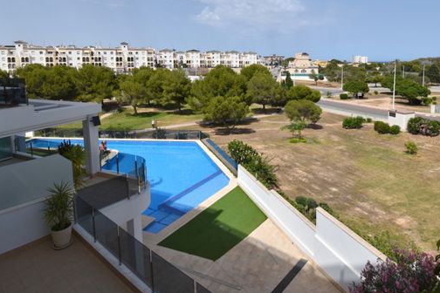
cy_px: 92
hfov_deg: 80.8
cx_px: 250
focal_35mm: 21
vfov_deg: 57.8
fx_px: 257
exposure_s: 1/400
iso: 100
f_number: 10
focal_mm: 10
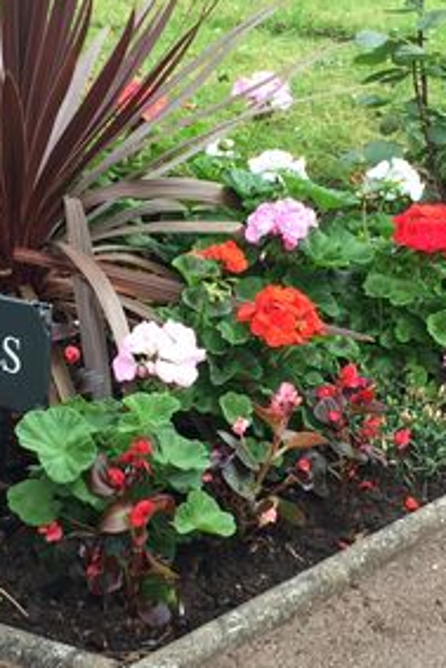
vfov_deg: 22.4
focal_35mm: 91
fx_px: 1689
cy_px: 293
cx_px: 299
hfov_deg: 15.0
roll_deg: -2.5
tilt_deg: -14.3
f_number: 2.2
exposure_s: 1/206
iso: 32
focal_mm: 4.15
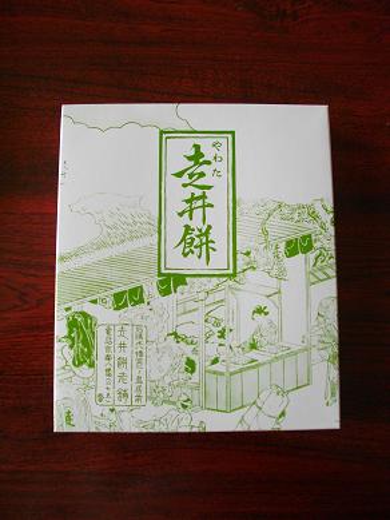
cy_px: 260
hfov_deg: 44.2
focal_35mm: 32
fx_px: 480
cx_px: 195
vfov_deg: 56.8
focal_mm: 5.7
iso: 200
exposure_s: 1/100
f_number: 2.9
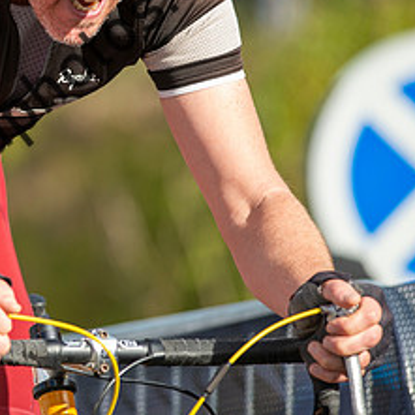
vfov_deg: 2.6
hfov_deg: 2.6
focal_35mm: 670
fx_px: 9088
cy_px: 139
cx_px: -13
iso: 280
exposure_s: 1/1000
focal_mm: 300
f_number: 4.5
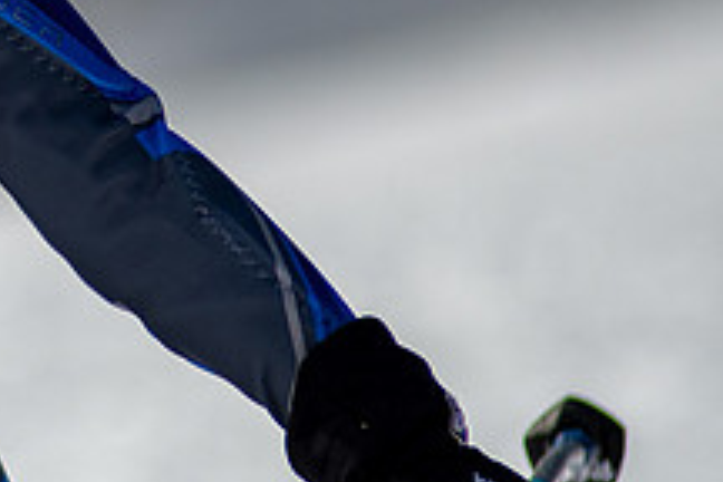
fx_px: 28295
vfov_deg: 1.0
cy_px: -208
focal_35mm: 1409
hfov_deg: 1.5
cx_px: -319
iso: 100
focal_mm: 300
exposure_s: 1/6400
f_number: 2.8
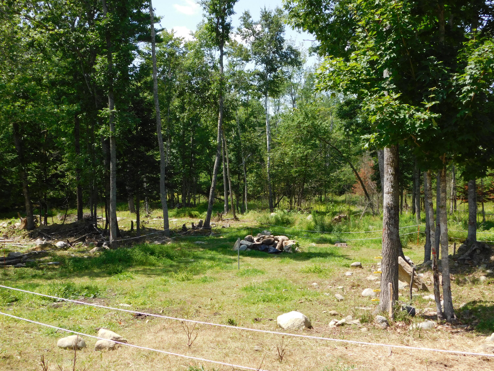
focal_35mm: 40
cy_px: 186
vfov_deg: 36.0
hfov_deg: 46.8
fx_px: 571
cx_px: 247
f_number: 3.6
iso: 125
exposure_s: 1/640
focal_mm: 7.1
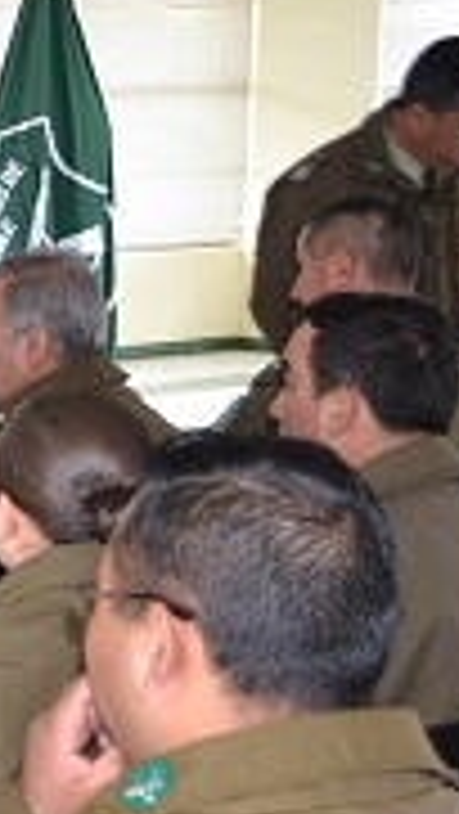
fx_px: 2679
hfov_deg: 8.7
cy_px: 438
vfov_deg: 17.3
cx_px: -747
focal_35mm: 124
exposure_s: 1/60
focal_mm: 22
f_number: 3.8
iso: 1000
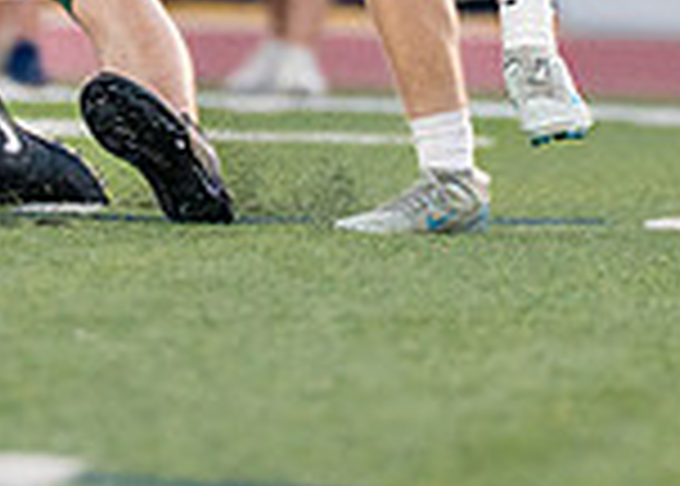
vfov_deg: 1.2
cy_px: -545
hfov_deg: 1.7
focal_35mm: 1199
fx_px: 23166
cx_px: 230
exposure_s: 1/1250
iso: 1000
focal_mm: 200
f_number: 2.8
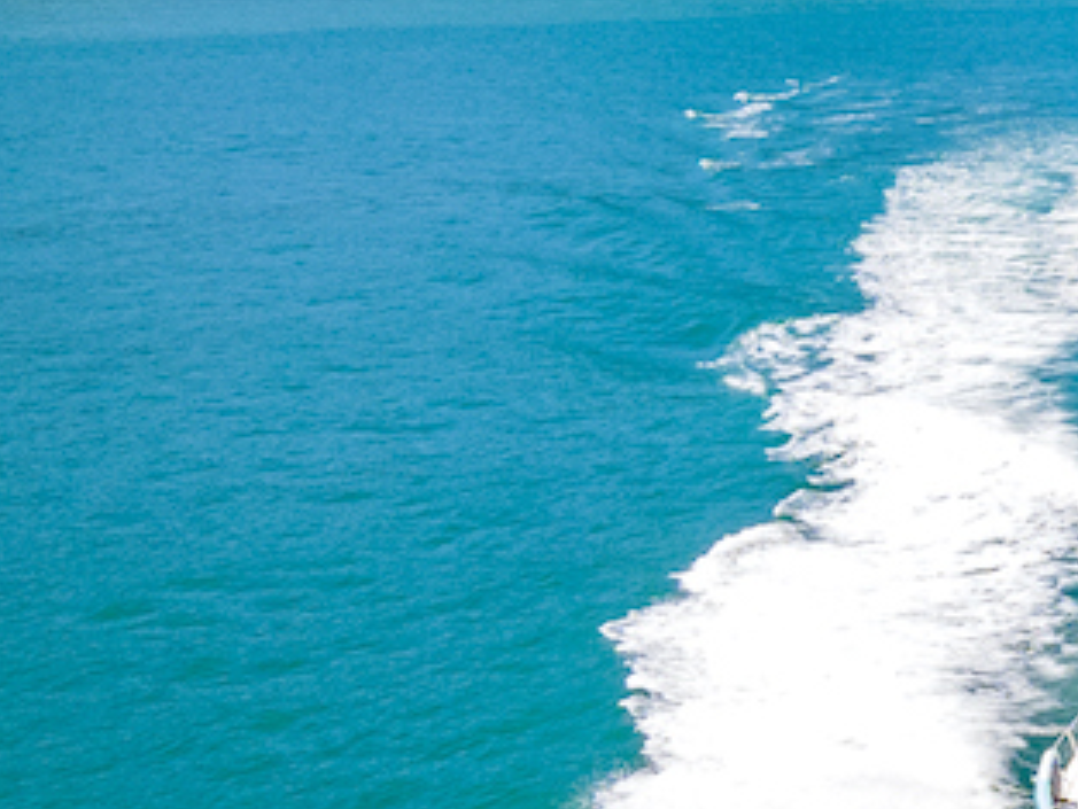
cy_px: 509
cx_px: 1474
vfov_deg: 16.1
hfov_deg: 19.3
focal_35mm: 92
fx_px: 2866
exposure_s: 1/640
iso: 100
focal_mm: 4.5
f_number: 2.8
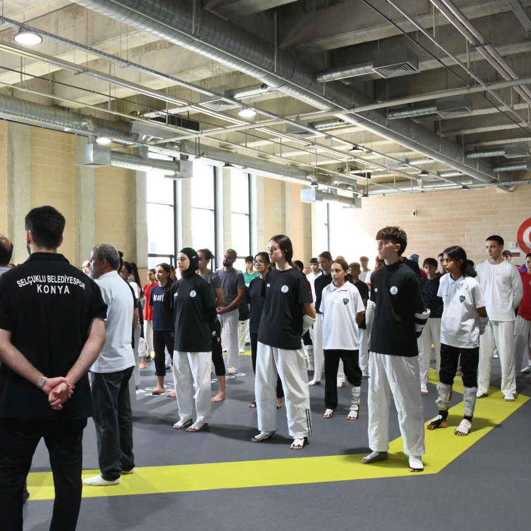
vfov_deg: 46.0
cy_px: 267
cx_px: 228
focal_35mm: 36
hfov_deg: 45.9
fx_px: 625
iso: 3200
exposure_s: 1/10
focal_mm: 24
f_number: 22
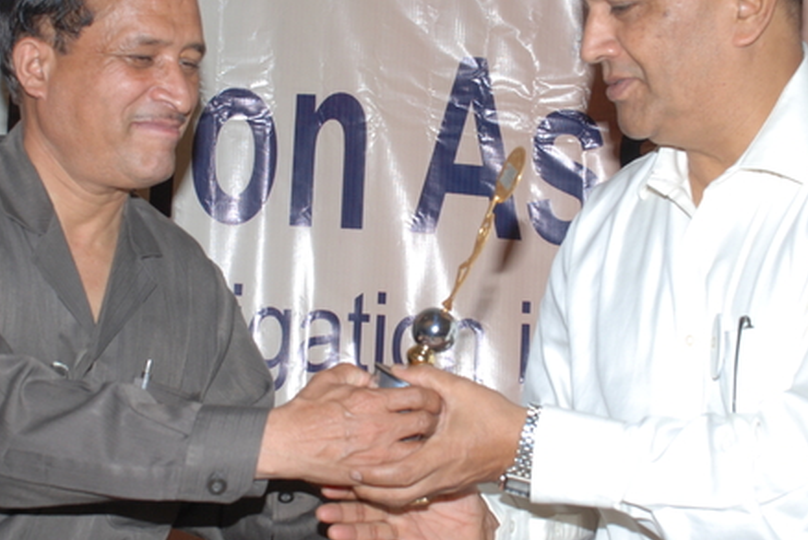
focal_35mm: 96
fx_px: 2155
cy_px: 234
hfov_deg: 21.2
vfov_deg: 14.3
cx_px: 437
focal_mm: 35
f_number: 9
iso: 200
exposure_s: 1/125
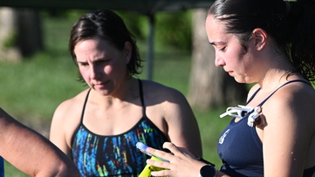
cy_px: 98
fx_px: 4134
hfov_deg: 4.4
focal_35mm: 495
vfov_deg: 2.5
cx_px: 158
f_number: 9.5
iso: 500
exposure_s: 1/500
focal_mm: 310
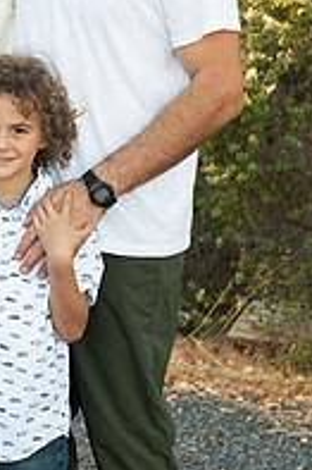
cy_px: 98
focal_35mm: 137
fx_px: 1784
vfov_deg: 14.9
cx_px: -31
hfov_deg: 9.9
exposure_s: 1/400
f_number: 4.5
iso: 640
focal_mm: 60
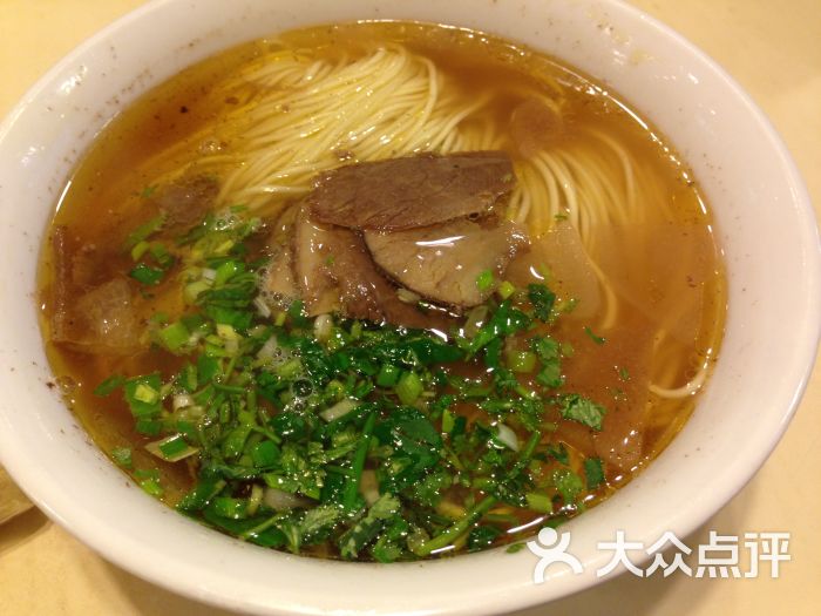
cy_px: 308
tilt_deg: -54.7
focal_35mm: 33
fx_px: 783
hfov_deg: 55.4
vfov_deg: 42.9
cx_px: 410
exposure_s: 1/20
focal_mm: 4.12
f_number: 2.4
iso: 100
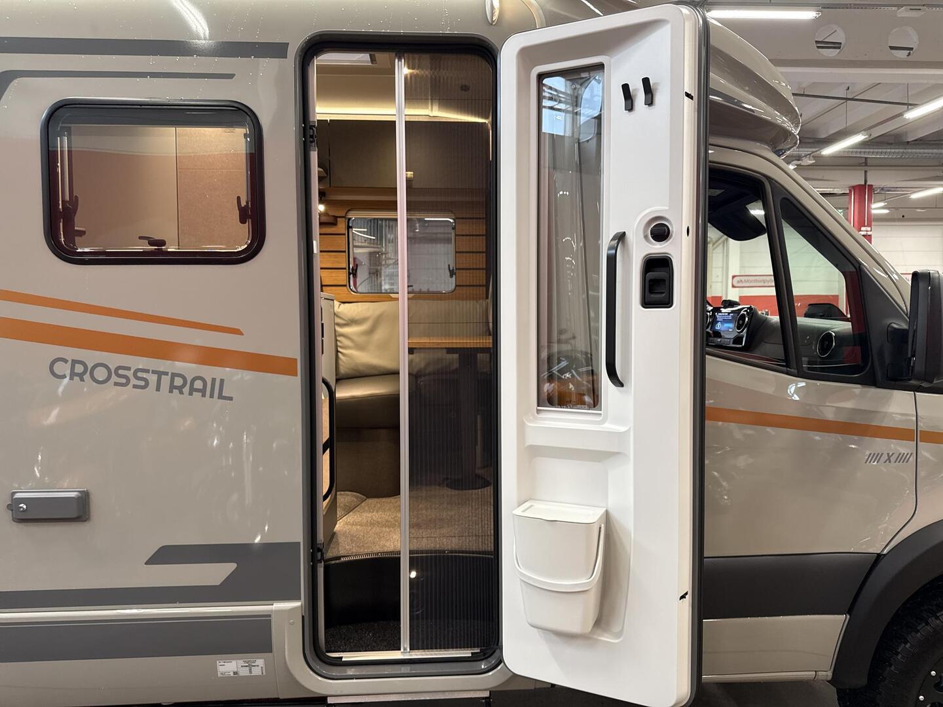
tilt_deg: -2.0
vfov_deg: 56.8
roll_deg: +0.3
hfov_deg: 71.6
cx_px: 472
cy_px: 354
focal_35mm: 24
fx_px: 654
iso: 160
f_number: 1.78
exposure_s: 1/50
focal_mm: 6.76
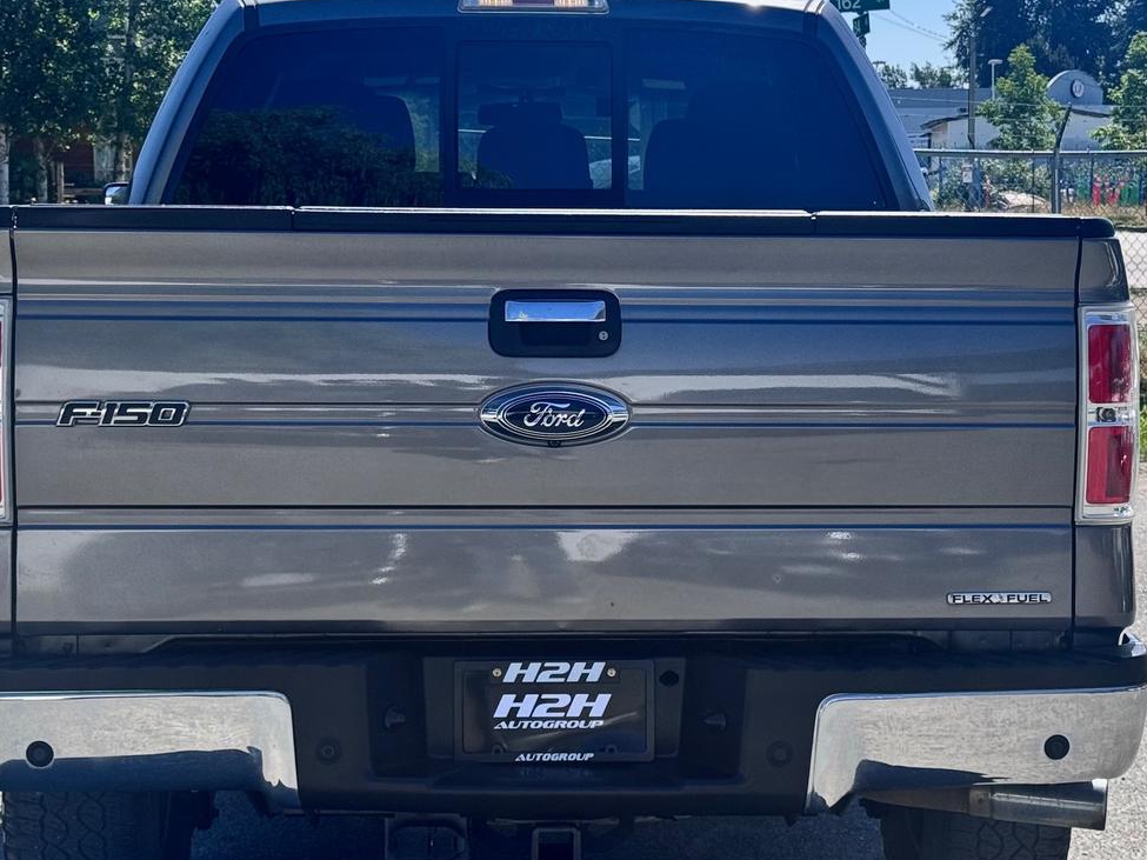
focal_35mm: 63
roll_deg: +1.1
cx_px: 547
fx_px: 2087
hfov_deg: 30.7
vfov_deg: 23.3
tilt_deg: -3.4
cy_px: 453
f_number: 1.78
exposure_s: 1/1366
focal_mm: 6.76
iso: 64
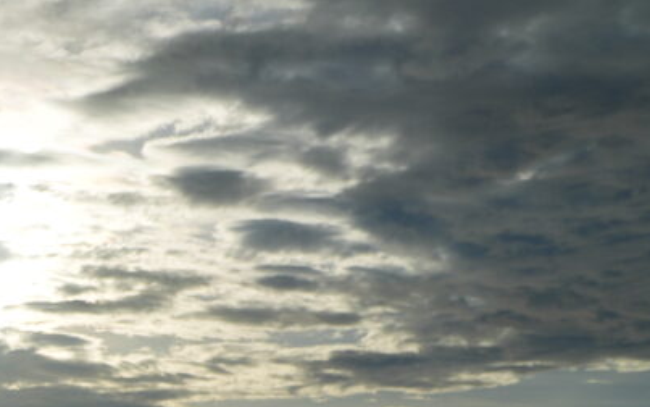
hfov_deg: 19.2
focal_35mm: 101
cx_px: -161
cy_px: 498
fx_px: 1789
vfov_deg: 12.6
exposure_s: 1/3200
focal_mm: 26
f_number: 4.5
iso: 100
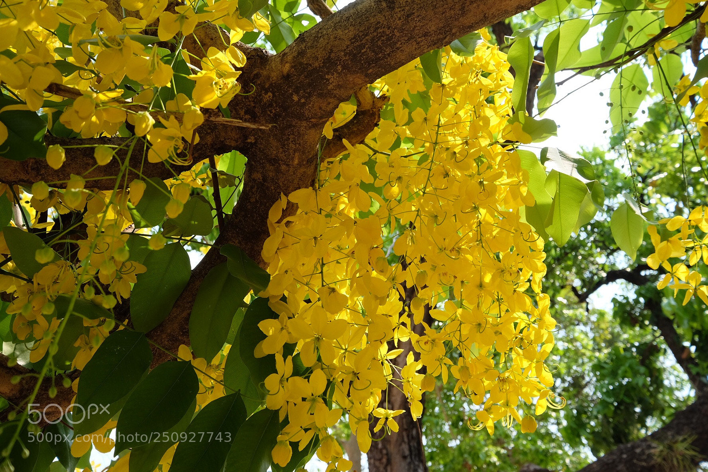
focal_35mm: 36
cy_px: 236
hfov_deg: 53.1
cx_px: 354
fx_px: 708
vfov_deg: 36.9
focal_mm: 24
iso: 400
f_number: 6.4
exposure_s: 1/350
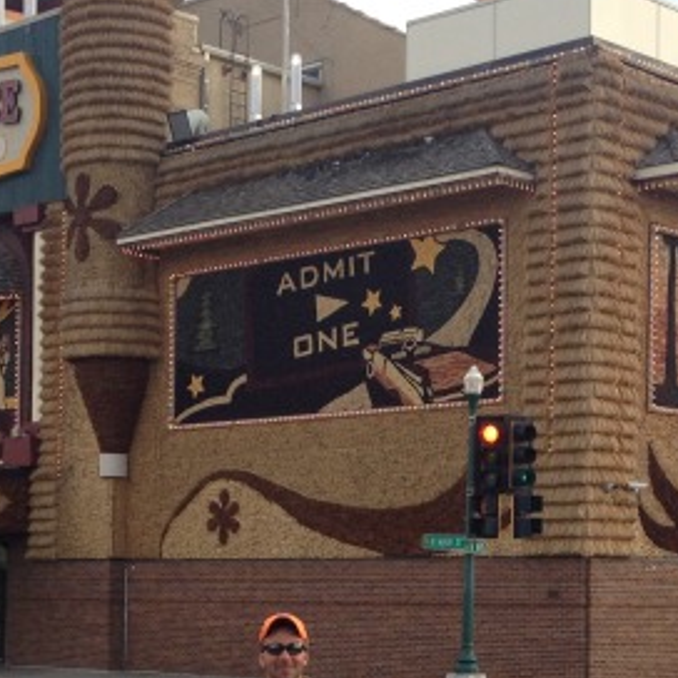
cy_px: 588
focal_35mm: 91
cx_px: 319
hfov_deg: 19.1
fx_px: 2017
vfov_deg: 18.8
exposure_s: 1/412
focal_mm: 4.28
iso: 50
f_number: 2.4
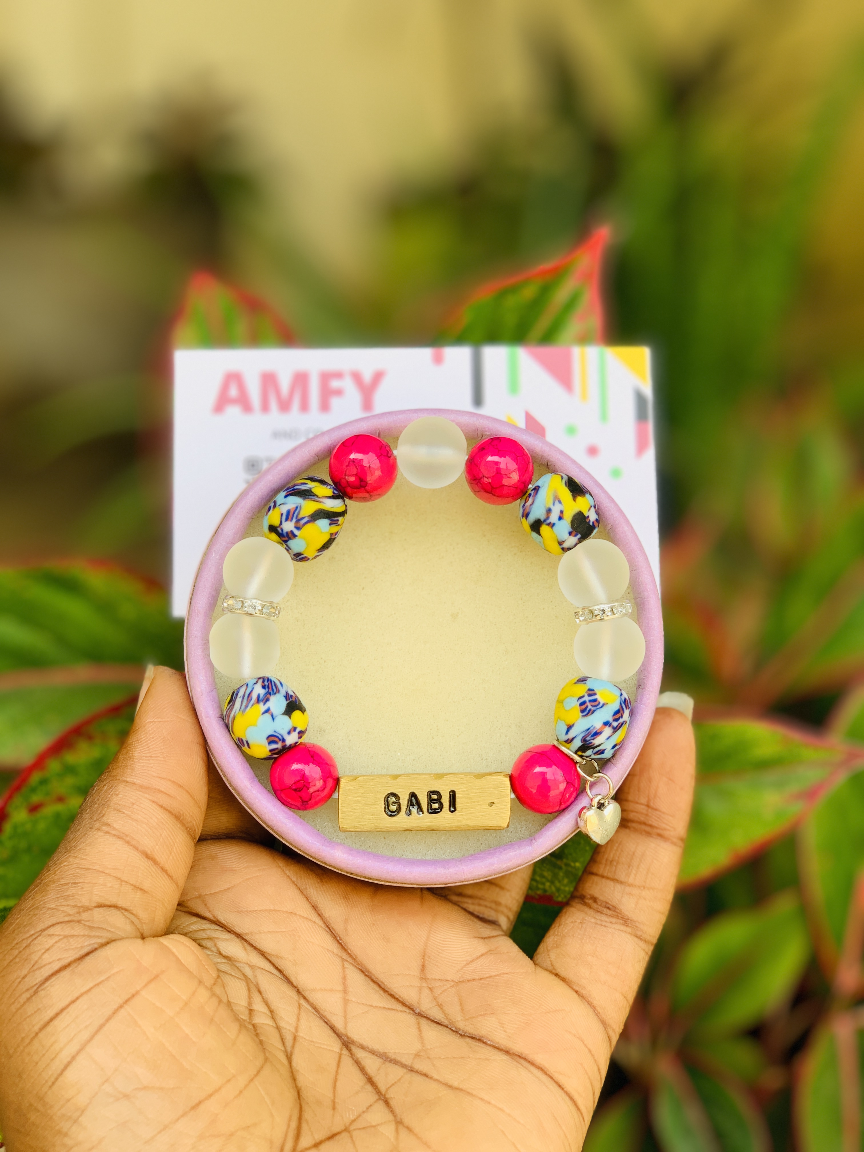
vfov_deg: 36.8
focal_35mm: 52
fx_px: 1731
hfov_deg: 28.0
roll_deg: -1.2
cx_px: 432
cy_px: 576
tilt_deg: -18.1
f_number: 2.4
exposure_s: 1/122
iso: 20
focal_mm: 6
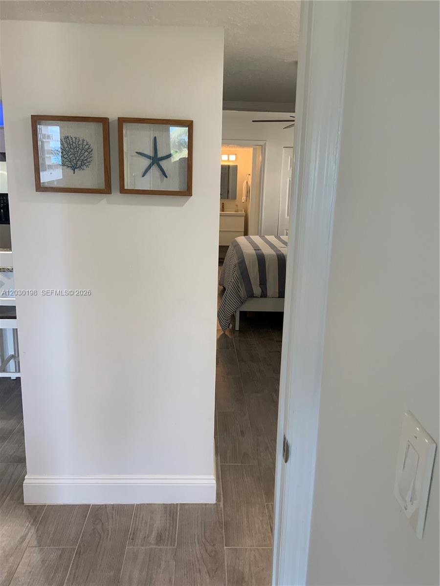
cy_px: 293
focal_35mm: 29
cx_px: 220
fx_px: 491
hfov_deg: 48.2
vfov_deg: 61.7
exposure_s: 1/60
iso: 50
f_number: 1.8
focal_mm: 3
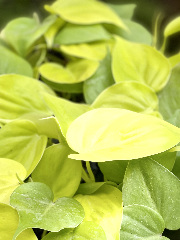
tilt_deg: -50.3
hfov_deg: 17.2
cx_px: 102
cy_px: 161
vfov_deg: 22.7
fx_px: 596
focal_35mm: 86
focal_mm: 7.5
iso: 64
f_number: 2.2
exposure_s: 1/121
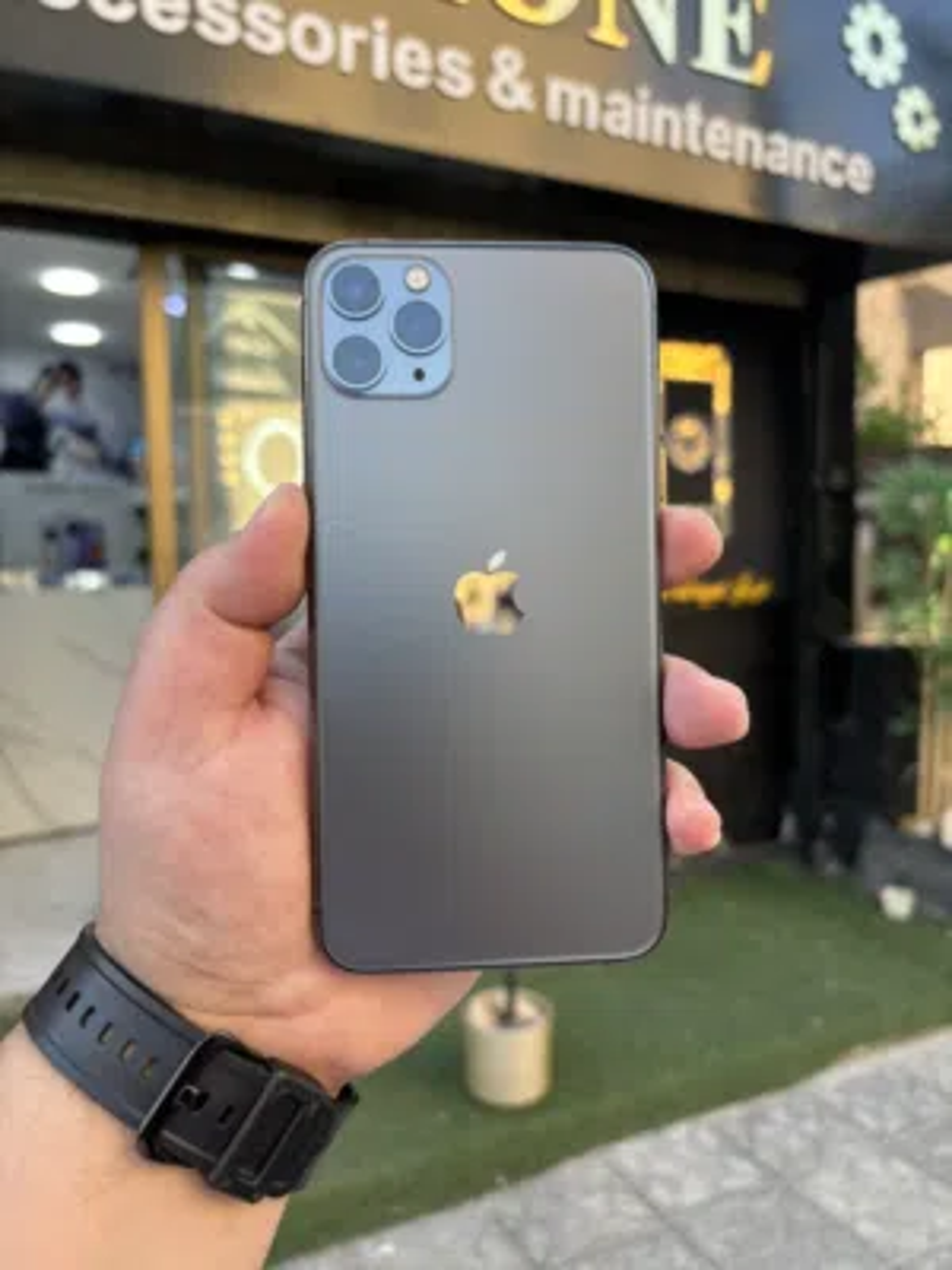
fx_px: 953
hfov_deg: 53.1
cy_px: 635
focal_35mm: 26
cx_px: 476
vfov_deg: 67.3
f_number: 1.6
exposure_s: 1/121
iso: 32
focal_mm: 5.96
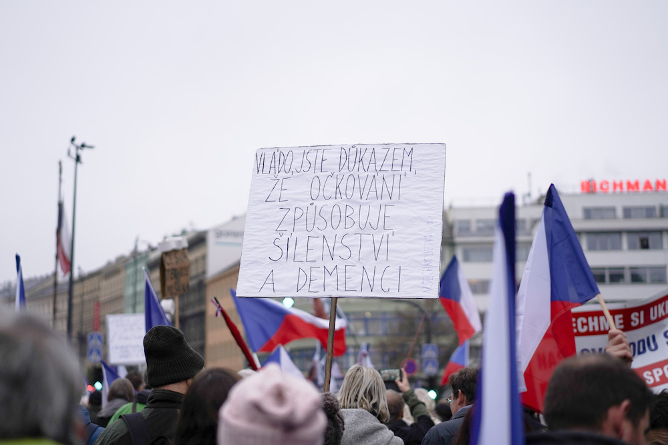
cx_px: 334
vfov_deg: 24.6
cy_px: 222
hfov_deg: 36.2
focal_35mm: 55
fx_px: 1021
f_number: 2.2
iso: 320
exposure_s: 1/3200
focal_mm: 55
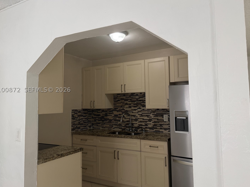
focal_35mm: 27
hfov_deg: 65.3
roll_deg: +1.6
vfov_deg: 51.4
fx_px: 195
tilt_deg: +5.1
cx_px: 124
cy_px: 90
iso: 125
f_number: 1.78
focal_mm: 6.76
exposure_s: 1/121
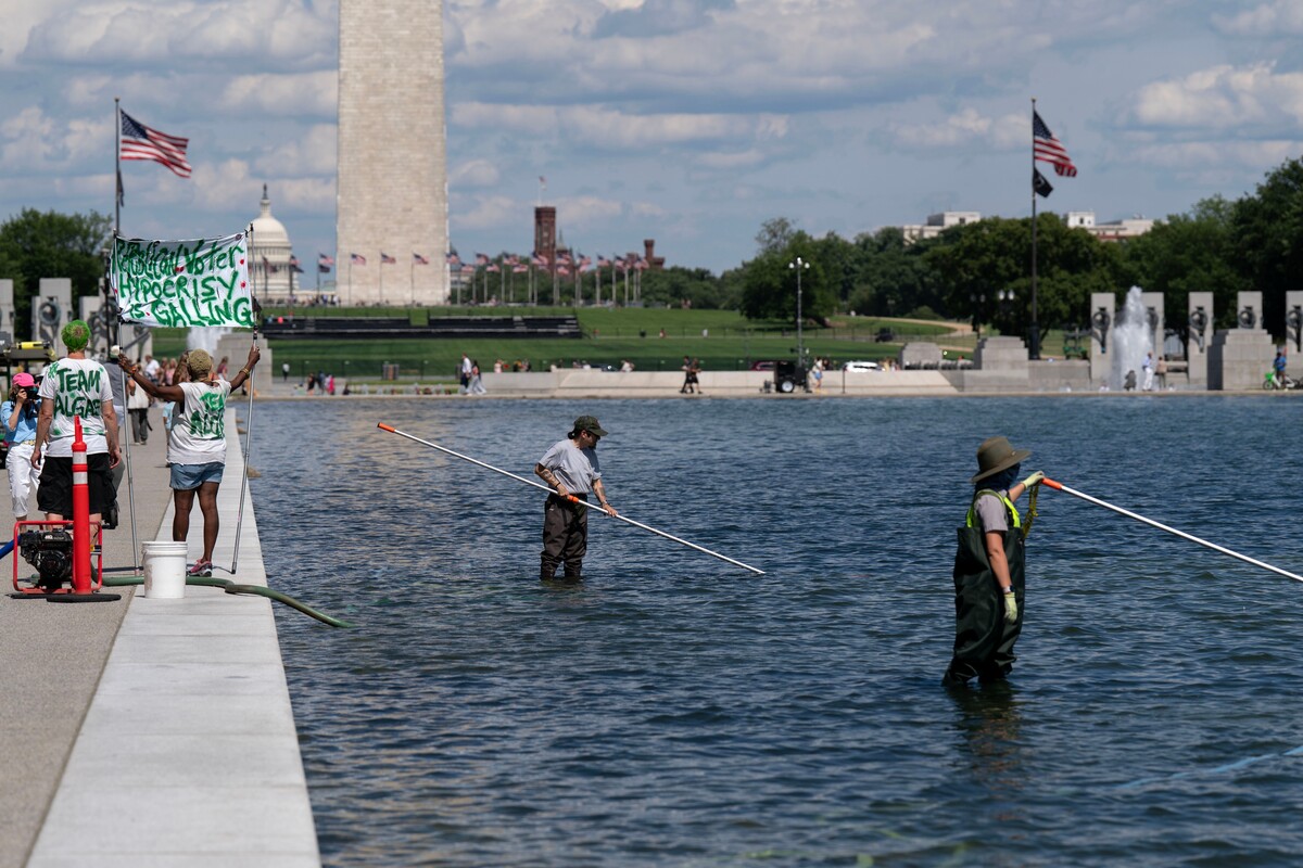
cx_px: 652
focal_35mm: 126
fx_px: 4560
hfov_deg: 16.3
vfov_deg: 10.9
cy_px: 434
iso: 80
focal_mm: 126
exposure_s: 1/1600
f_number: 4
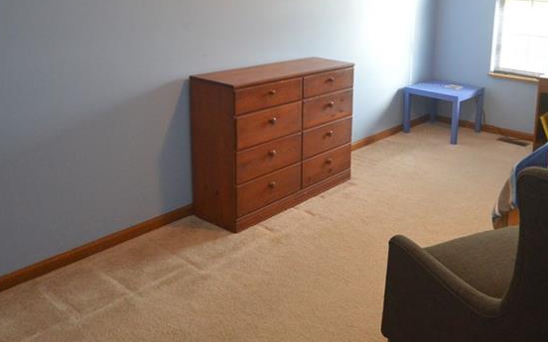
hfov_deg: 55.0
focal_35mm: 34
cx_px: 383
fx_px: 508
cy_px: 76
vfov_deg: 36.2
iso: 1400
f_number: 4.5
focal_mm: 12
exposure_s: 1/60
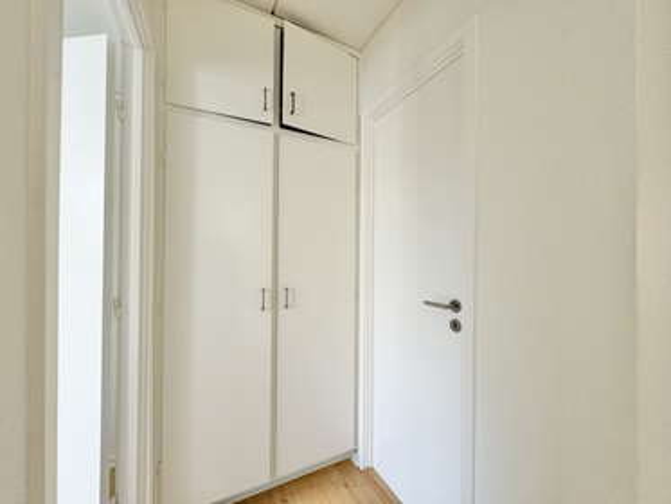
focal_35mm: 14
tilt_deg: -0.1
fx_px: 271
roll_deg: +0.1
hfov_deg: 102.0
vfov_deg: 85.7
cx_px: 336
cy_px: 252
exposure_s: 1/100
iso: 100
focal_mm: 2.22
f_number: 2.2
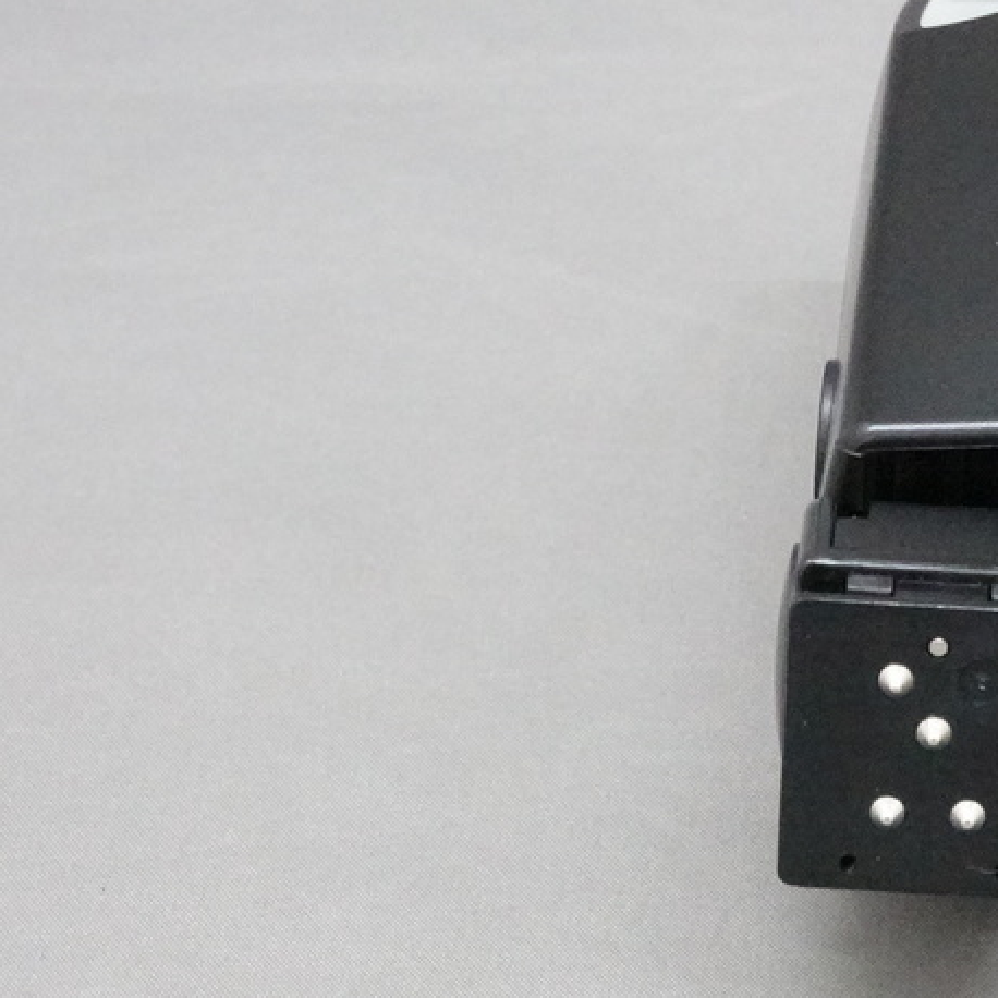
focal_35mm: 176
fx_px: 5741
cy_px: 434
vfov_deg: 9.9
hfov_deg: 9.8
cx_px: 1270
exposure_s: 1/80
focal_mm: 29.1
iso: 6400
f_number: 8
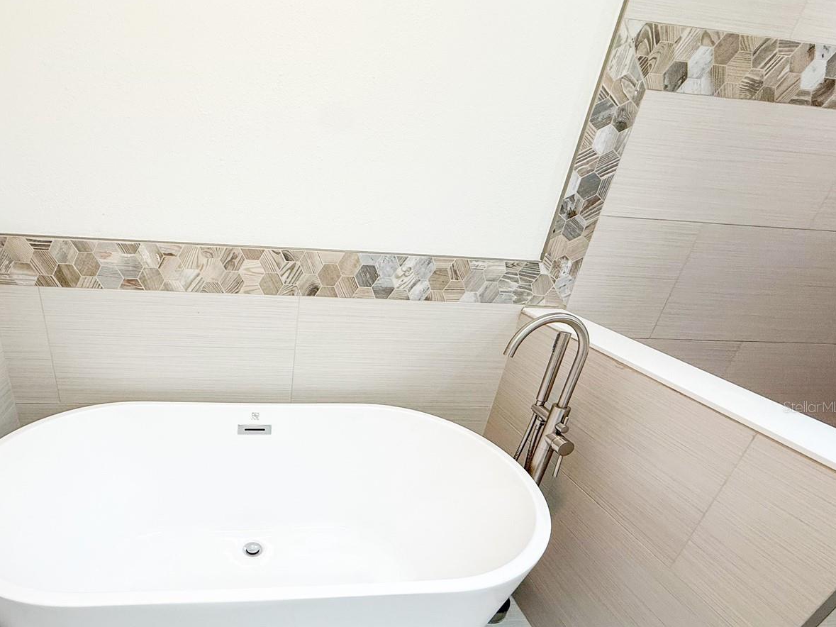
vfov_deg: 67.2
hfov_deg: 82.0
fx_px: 459
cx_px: 283
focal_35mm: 19
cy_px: 406
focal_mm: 2.22
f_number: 2.2
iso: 80
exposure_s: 1/120
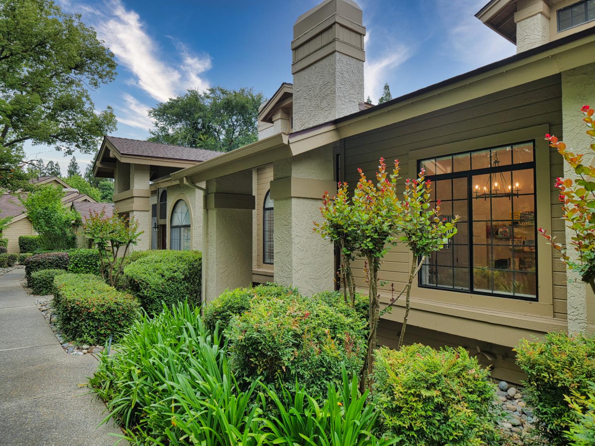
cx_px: 298
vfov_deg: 61.1
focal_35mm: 22
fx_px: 378
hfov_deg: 76.4
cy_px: 223
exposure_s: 1/320
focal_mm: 11
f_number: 3.2
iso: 100
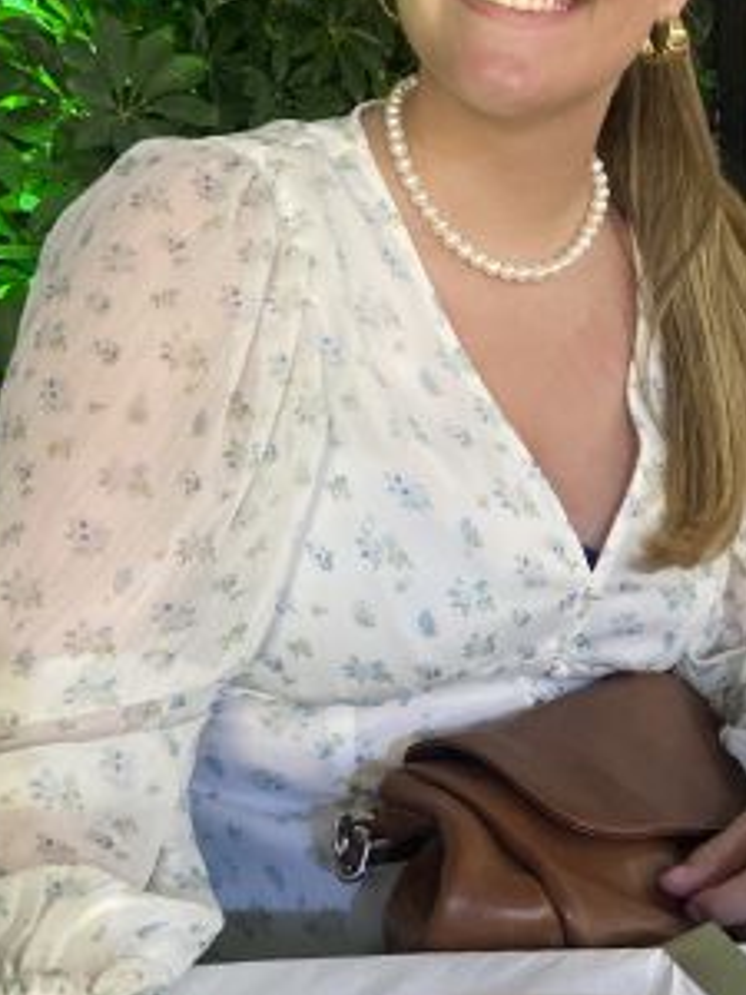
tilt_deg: -15.7
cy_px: 322
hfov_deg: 27.7
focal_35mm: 52
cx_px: 544
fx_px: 1494
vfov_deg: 36.4
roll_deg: +1.4
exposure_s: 1/50
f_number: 1.8
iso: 500
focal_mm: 4.25
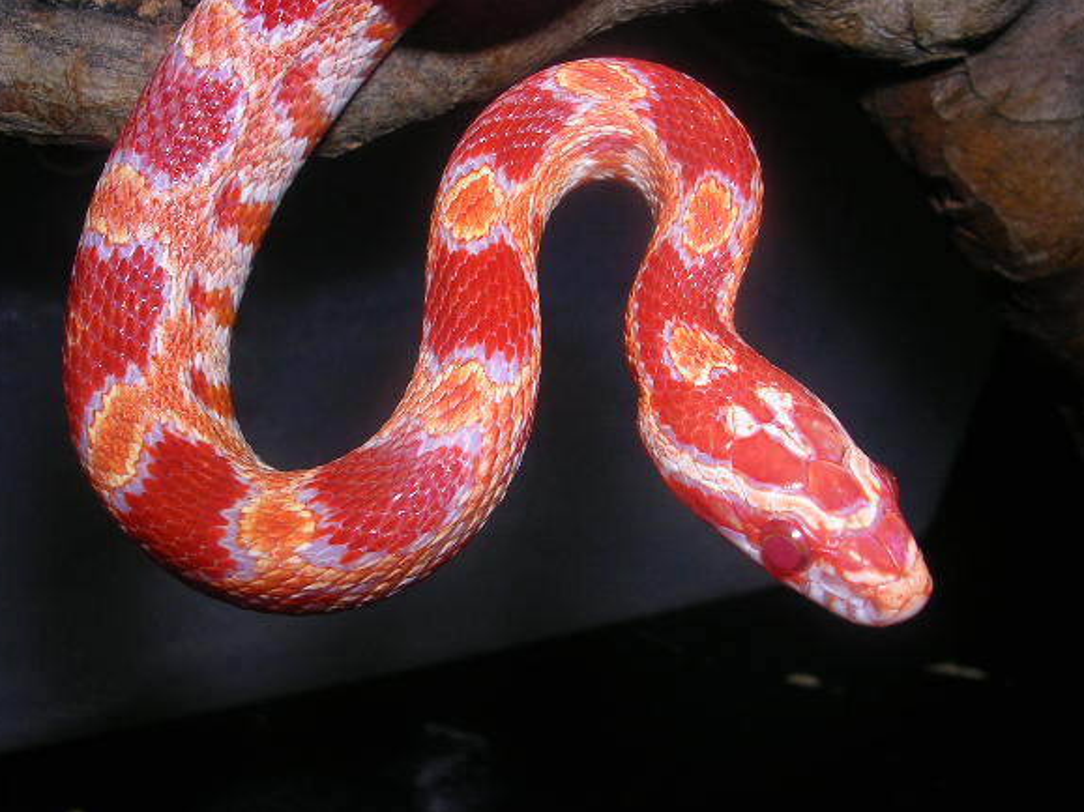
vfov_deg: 34.3
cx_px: 556
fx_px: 1315
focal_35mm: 42
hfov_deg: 44.8
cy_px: 417
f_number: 5.6
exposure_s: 1/60.1
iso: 50
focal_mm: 5.8
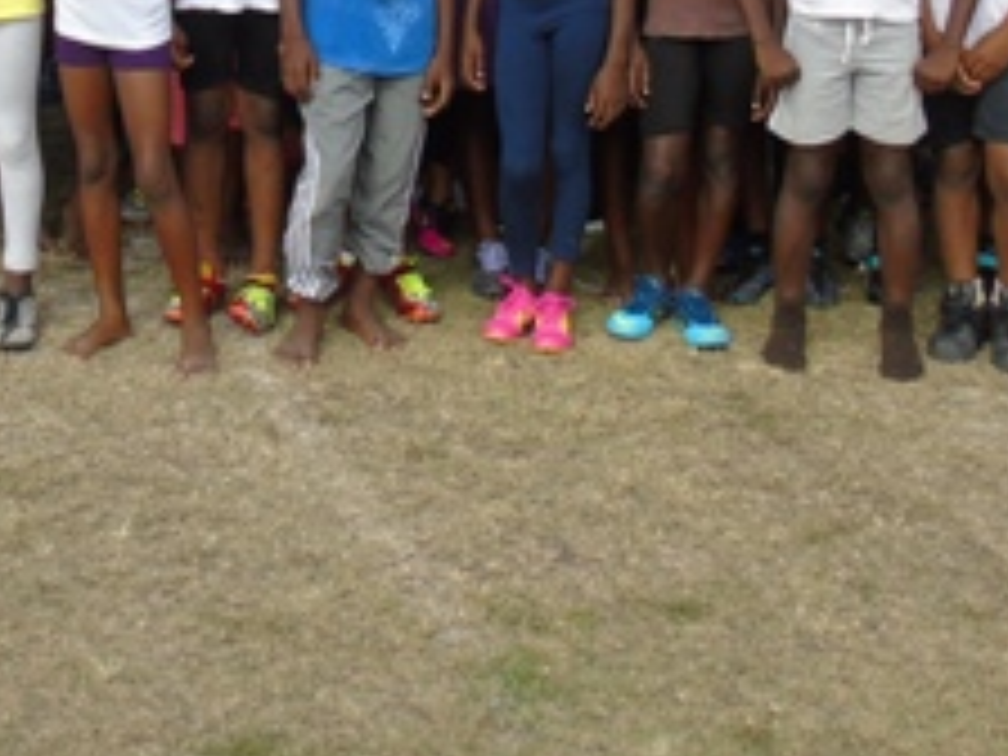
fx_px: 2417
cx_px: 274
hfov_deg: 23.4
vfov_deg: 17.3
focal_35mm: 83
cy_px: -14
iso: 80
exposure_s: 1/500
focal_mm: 5.2
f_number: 3.6
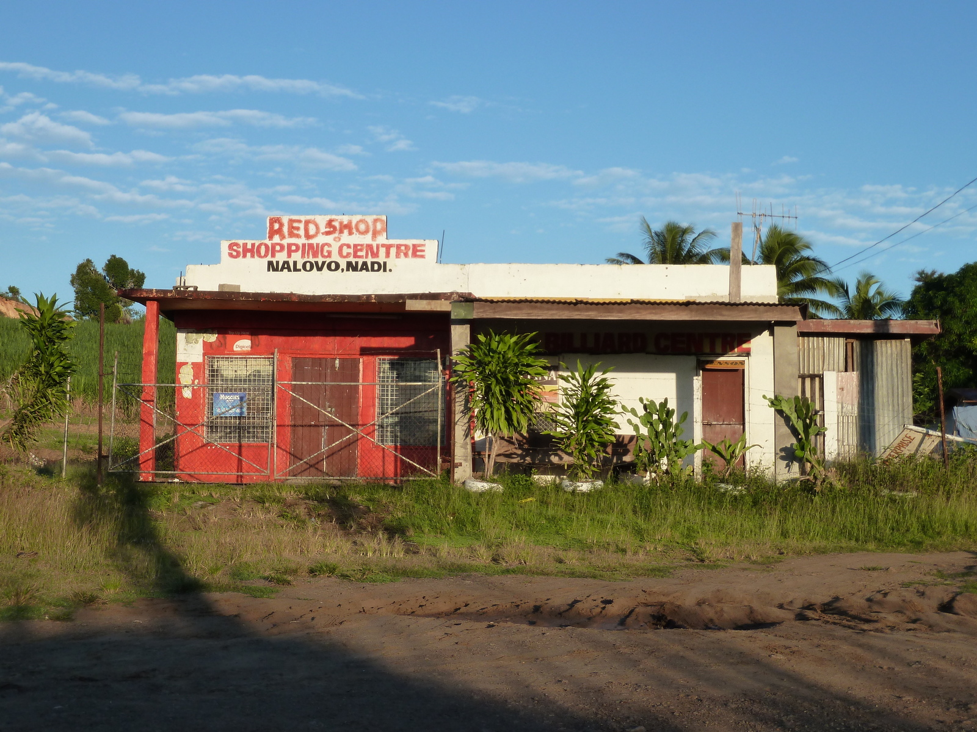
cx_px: 488
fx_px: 1665
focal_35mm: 59
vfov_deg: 24.8
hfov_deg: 32.7
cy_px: 366
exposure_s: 1/400
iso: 125
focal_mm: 9.7
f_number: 3.9
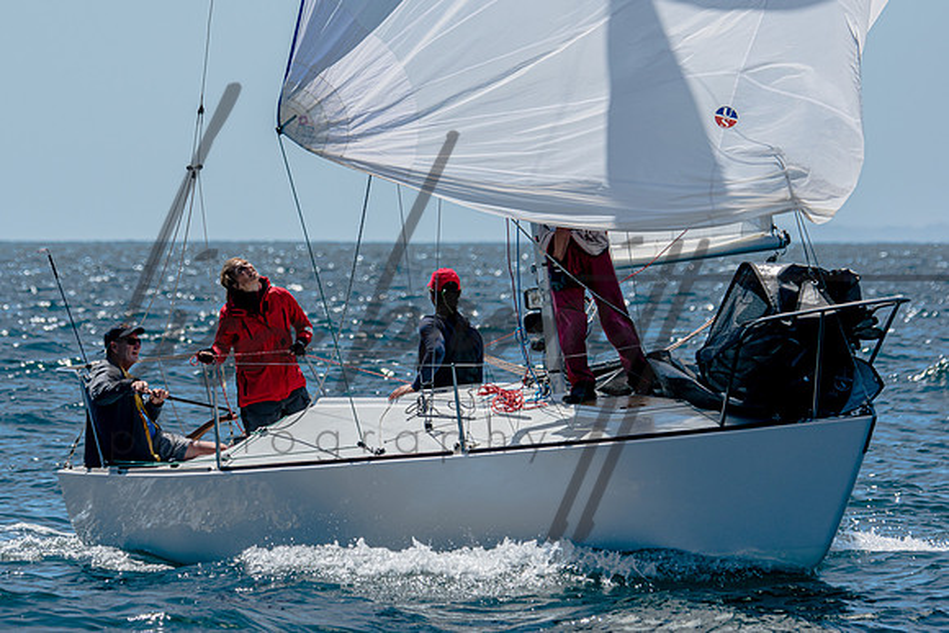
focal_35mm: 392
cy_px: 292
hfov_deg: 5.3
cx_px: 435
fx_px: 10335
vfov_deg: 3.5
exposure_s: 1/2000
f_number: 5.3
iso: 200
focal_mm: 240
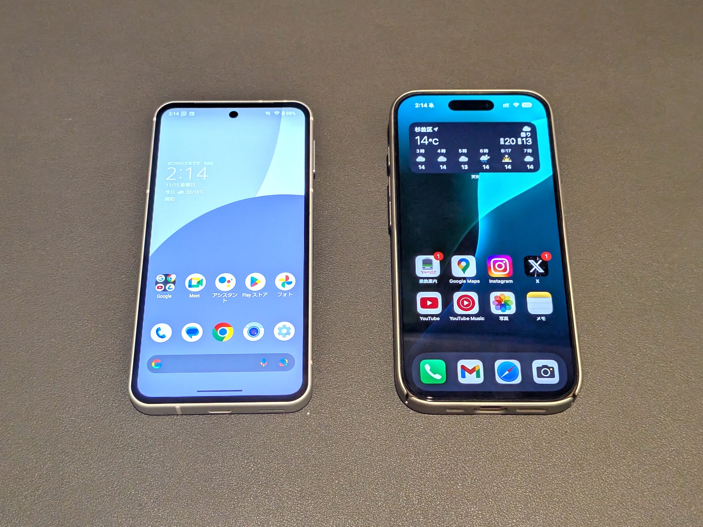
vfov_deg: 29.7
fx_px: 995
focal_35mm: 49
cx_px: 352
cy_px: 264
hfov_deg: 38.9
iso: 79
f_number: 1.7
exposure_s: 1/49.1
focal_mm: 4.53
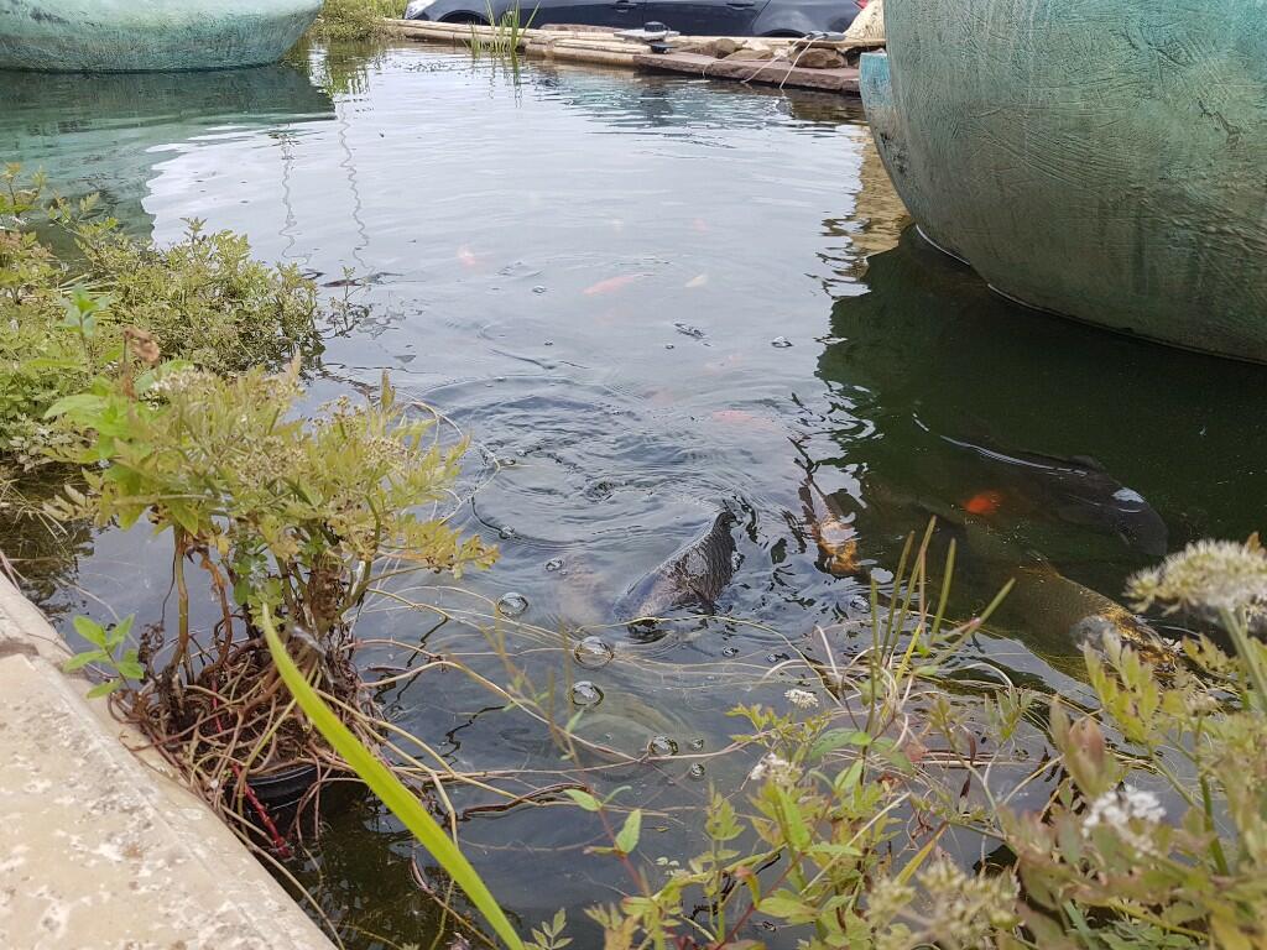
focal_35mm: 26
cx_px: 634
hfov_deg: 67.3
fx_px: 952
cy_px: 475
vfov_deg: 53.1
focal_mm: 4.2
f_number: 1.7
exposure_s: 1/408
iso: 40
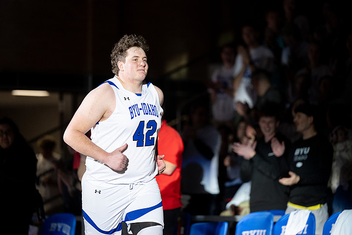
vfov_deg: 6.9
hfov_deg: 10.3
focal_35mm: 200
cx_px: 176
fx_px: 1956
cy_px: 118
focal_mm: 200
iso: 1000
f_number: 2.8
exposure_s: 1/1000
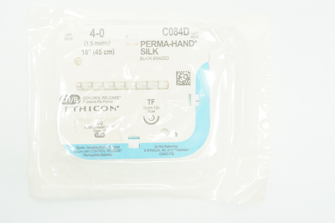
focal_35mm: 46
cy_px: 106
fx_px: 424
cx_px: 149
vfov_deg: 29.4
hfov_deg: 43.1
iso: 400
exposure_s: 1/60
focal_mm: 27
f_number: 4.5
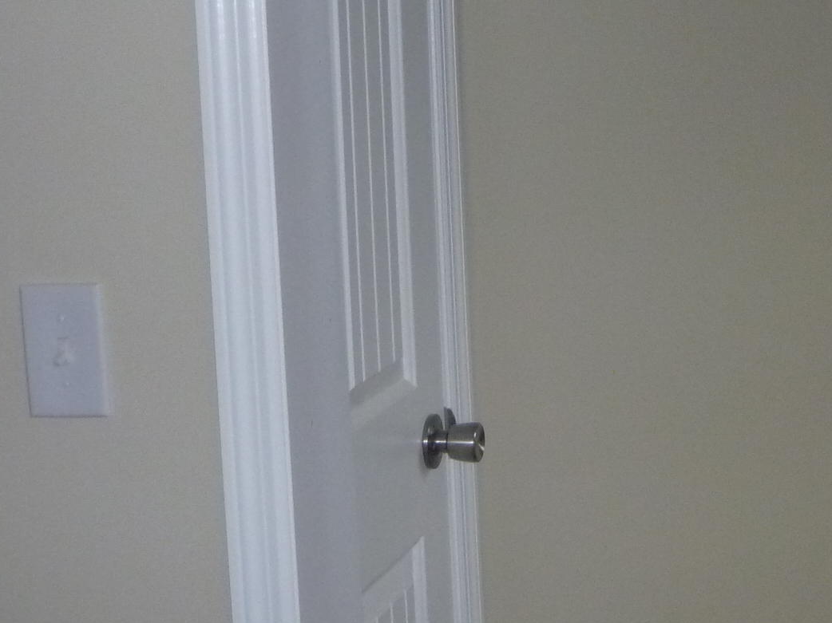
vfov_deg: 17.1
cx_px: 837
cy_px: 166
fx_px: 2067
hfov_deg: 21.9
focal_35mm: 86
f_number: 3.5
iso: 320
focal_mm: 6.3
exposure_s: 1/30
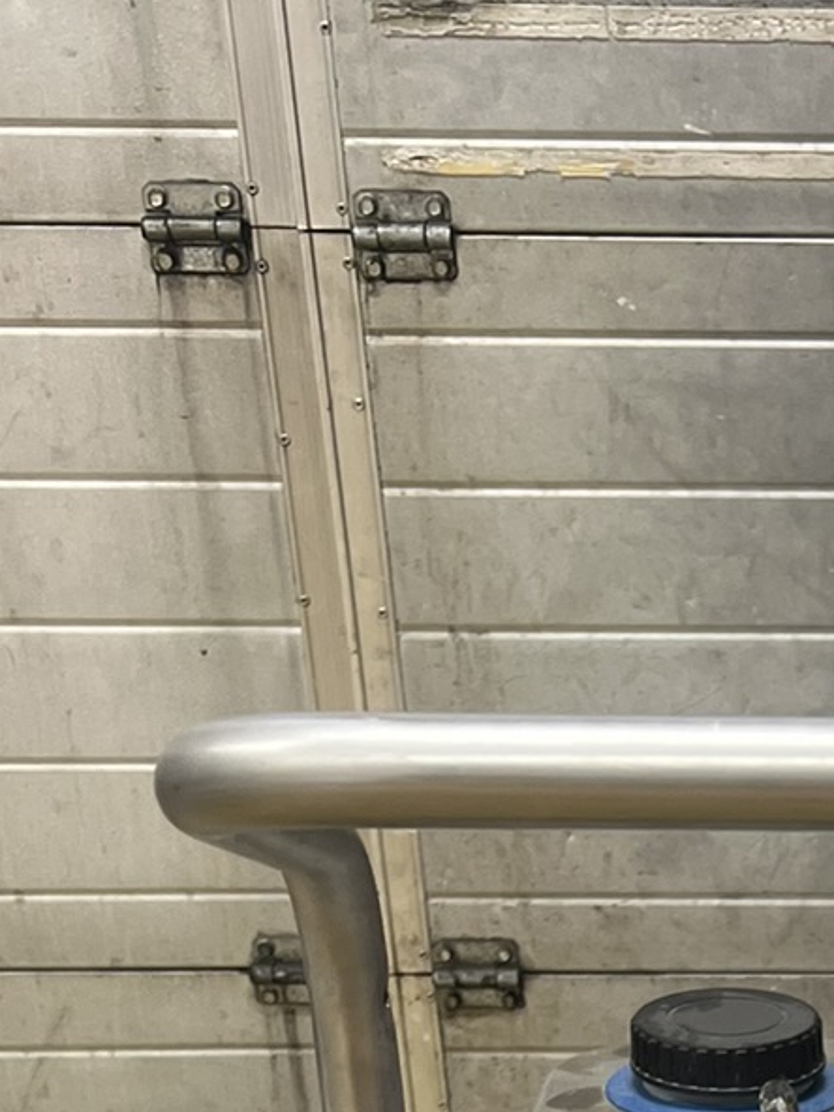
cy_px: 1865
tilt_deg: -32.0
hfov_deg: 15.6
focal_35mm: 90
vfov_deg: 18.2
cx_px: 1084
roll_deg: -0.2
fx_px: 2891
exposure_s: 1/107
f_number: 1.5
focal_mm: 5.7
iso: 125
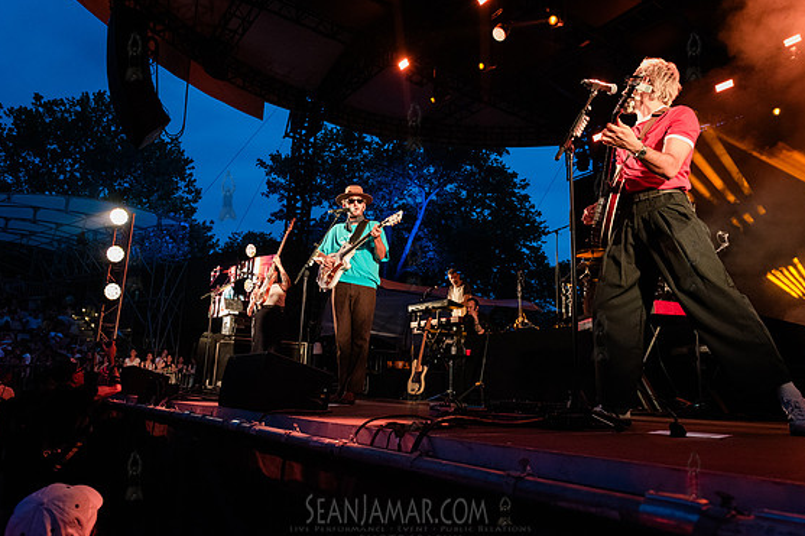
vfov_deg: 51.3
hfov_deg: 71.5
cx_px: 413
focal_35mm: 25
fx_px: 559
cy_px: 265
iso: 6400
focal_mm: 24
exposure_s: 1/400
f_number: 4
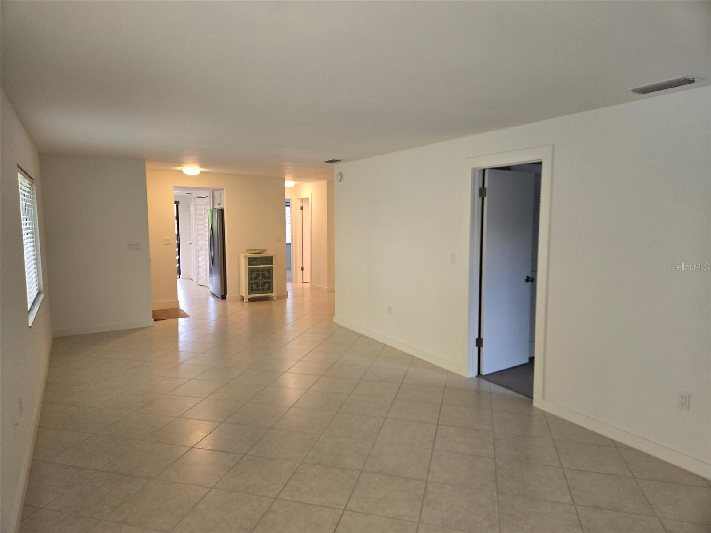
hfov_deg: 73.9
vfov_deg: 58.9
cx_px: 356
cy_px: 266
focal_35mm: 23
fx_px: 472
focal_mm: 5.4
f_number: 1.8
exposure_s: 1/60
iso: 80
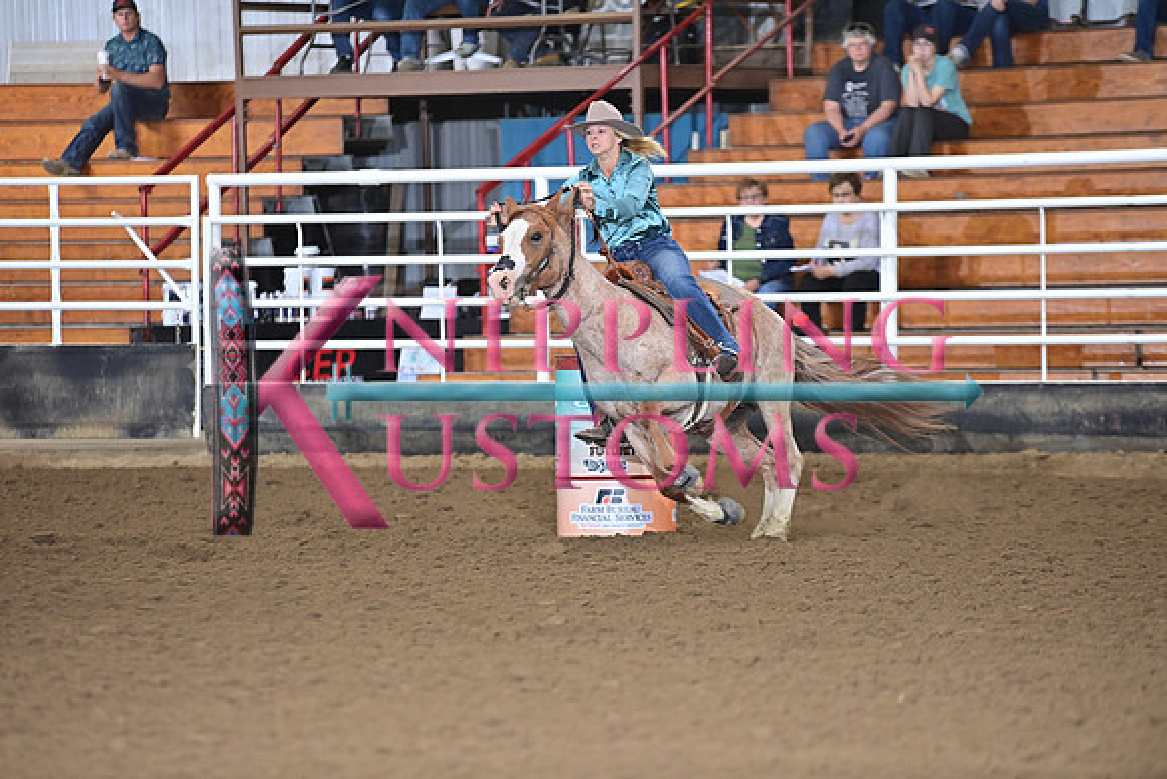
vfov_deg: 6.9
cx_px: 584
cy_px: 390
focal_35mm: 200
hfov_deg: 10.3
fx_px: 6485
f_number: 3.2
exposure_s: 1/250
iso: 2000
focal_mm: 200
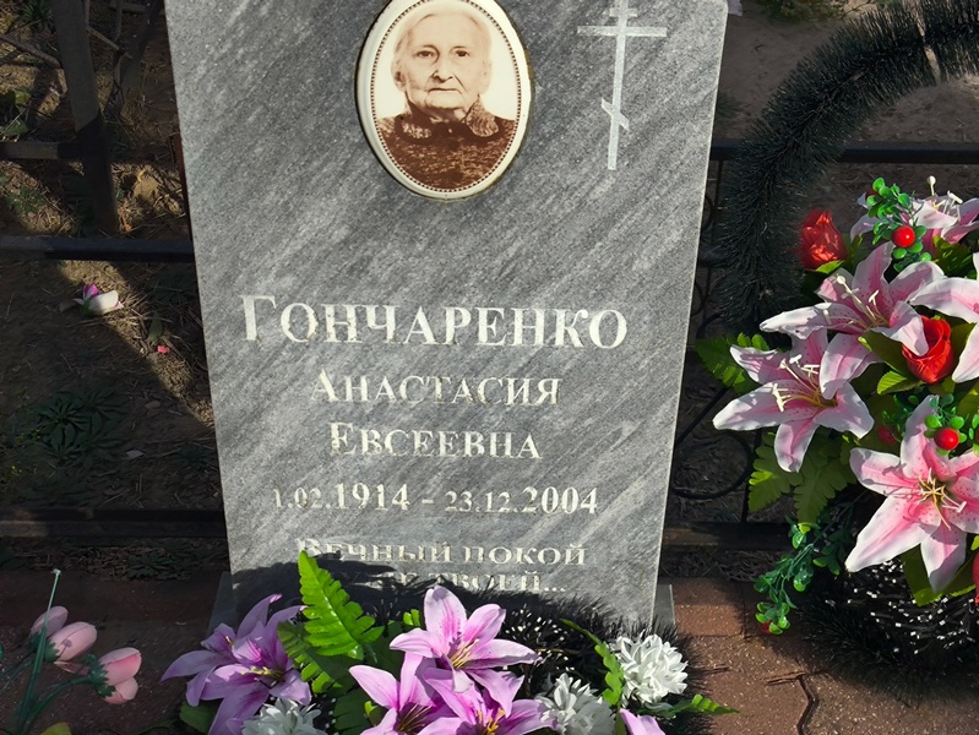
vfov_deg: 29.1
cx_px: 490
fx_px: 1415
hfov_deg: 38.2
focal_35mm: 50
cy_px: 368
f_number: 1.7
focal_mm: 4.71
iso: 50
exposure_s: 1/1410
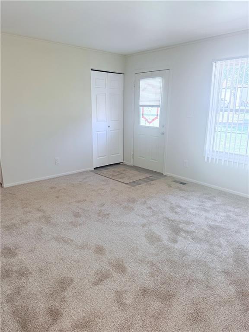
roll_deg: -0.9
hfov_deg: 56.8
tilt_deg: -13.4
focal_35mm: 24
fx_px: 230
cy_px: 166
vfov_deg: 71.6
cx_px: 124
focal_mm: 6.76
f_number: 1.78
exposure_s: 1/132
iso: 200
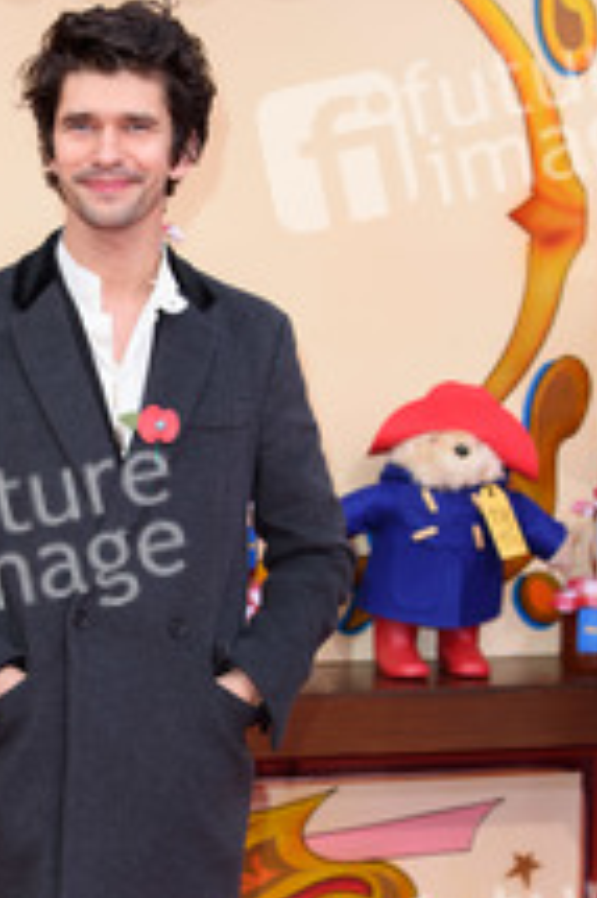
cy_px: 760
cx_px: 94
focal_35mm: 177
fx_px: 4410
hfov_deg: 7.7
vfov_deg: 11.6
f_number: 5.6
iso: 400
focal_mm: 95
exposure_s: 1/250
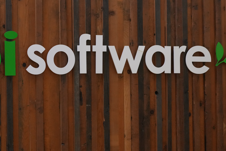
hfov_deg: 15.1
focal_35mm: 136
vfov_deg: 10.1
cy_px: 51
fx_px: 854
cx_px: 75
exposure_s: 1/160
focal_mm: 70
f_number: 2.8
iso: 5000
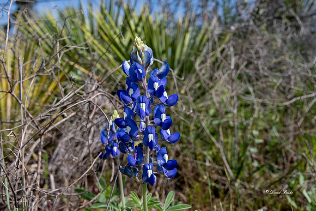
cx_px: 158
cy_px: 106
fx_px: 356
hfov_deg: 47.9
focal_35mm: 40
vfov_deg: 33.0
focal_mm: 27
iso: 100
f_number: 8
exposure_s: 1/200
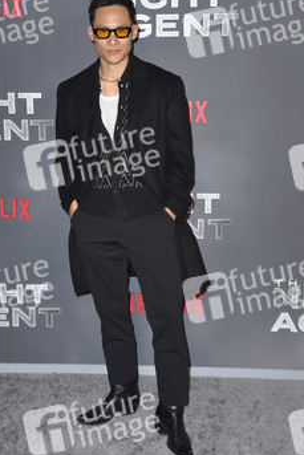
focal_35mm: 56
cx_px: 131
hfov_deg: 24.2
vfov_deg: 35.6
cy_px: 226
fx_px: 709
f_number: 6.3
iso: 400
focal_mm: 48
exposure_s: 1/250
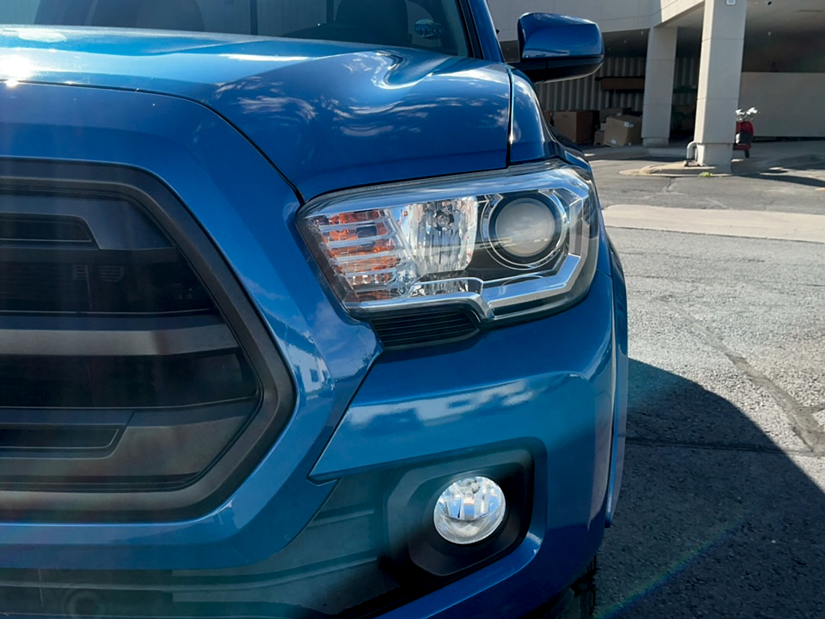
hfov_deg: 60.0
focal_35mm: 30
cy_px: 310
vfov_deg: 46.8
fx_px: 715
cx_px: 412
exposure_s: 1/562
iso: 25
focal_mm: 3
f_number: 1.8
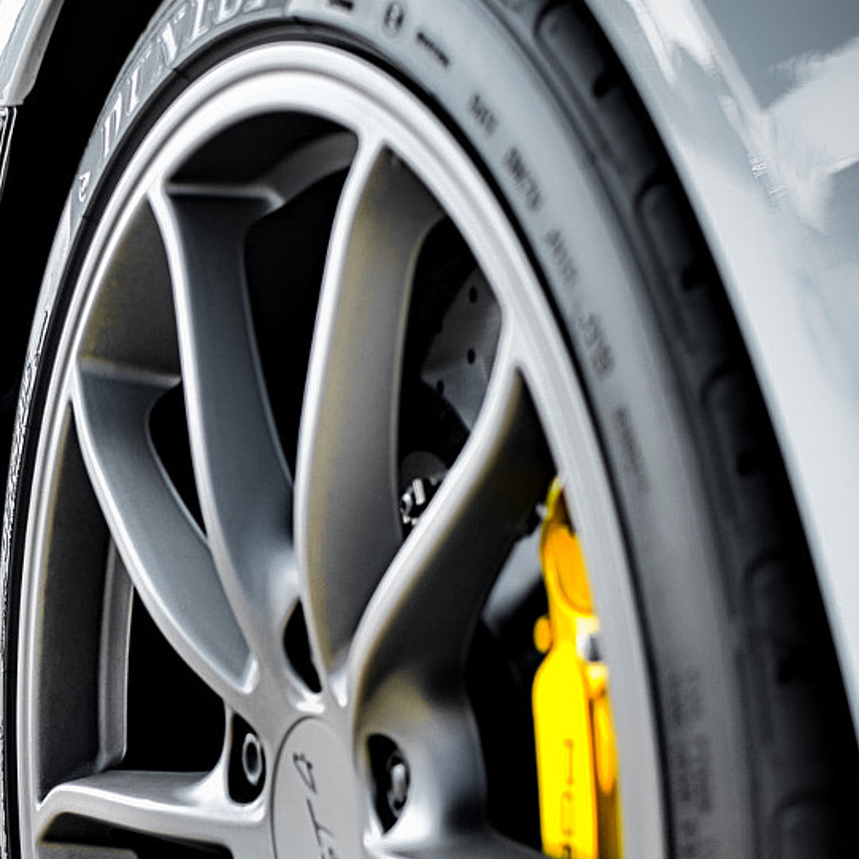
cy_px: 842
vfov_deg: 19.2
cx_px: -381
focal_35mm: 88
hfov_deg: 17.9
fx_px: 2471
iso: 100
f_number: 2.8
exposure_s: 1/400
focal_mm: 35
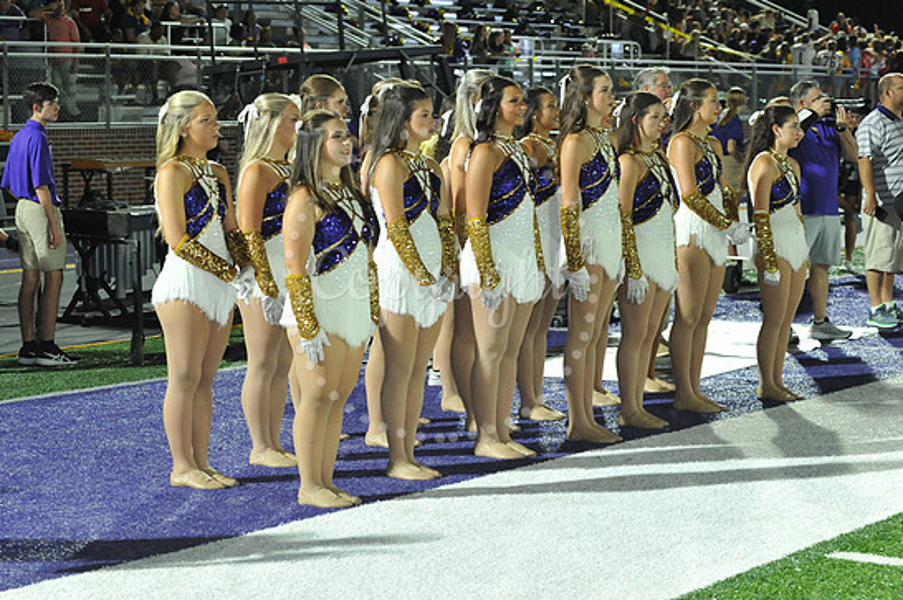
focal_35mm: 85
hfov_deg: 23.9
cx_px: 440
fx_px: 2130
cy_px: 283
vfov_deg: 16.0
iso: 4000
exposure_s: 1/250
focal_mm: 80
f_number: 5.6
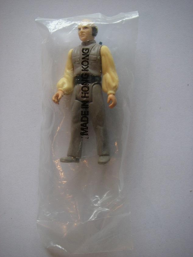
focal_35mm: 38
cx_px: 96
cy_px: 128
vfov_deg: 49.0
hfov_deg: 37.7
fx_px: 282
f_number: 3.3
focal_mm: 6.3
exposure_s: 1/50
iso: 125
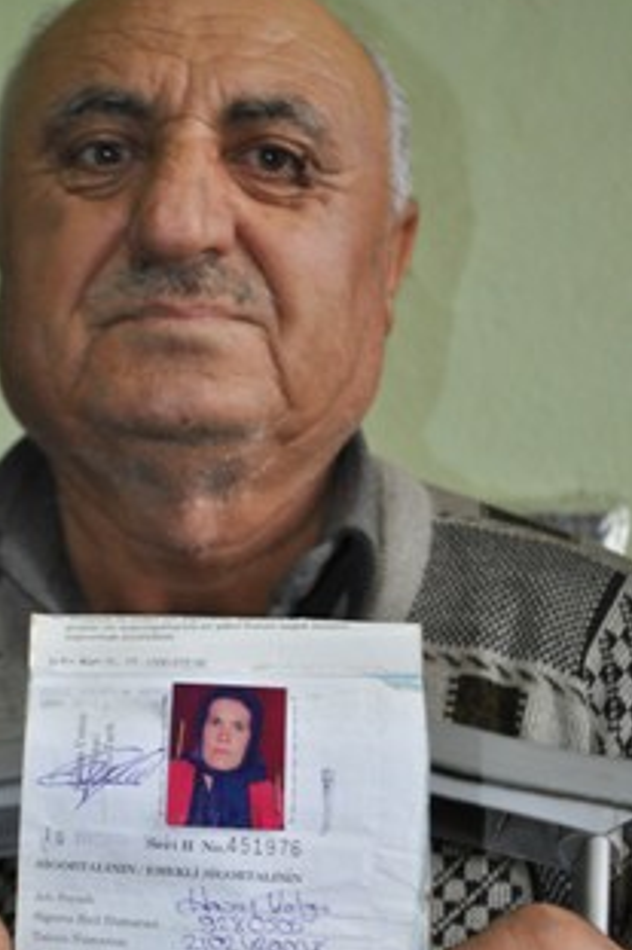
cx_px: 183
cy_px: 544
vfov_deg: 24.8
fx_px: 2162
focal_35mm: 82
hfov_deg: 16.6
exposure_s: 1/60
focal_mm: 38
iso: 800
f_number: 5
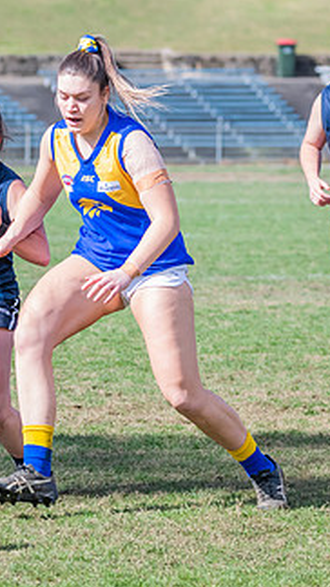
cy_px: 352
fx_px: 5435
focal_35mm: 349
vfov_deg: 6.2
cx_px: 79
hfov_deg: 3.5
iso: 800
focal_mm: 160
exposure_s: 1/1600
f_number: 8
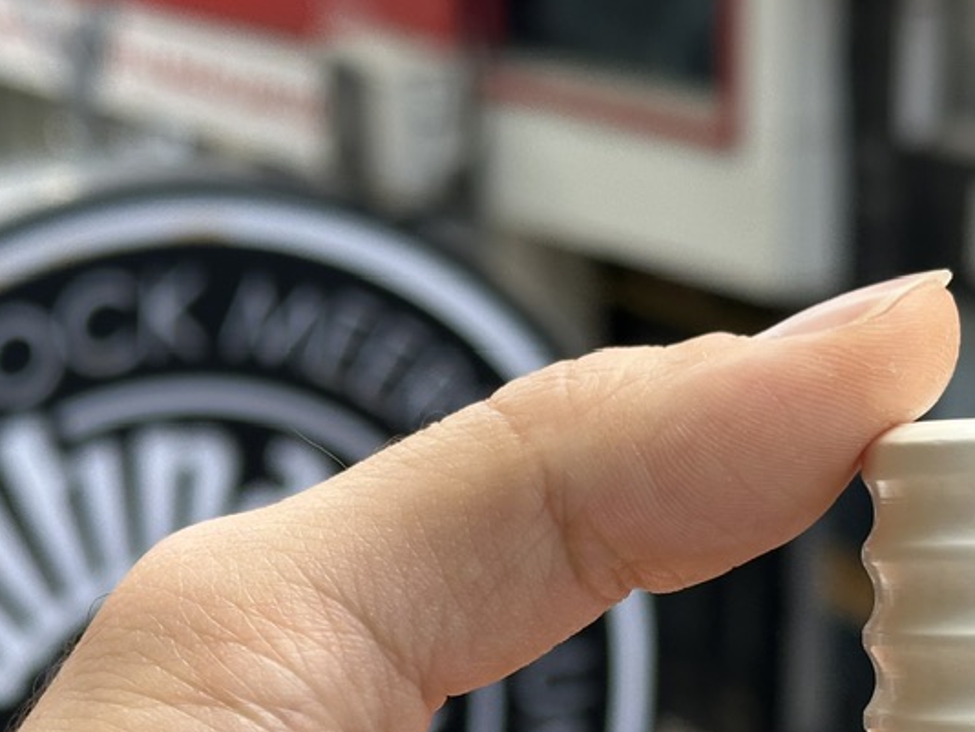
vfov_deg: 12.7
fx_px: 3241
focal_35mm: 115
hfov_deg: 17.1
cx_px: 471
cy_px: 716
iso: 64
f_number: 1.78
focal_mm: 6.86
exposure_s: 1/513
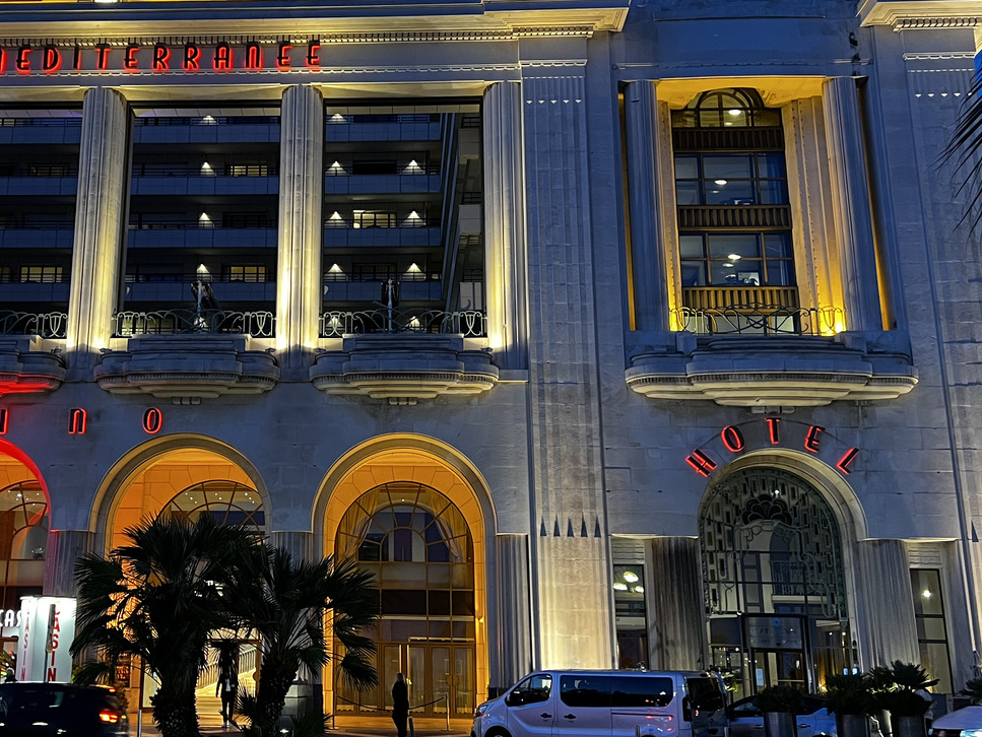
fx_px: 1220
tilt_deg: +15.6
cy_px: 321
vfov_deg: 33.6
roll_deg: -1.0
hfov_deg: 43.2
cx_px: 322
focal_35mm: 43
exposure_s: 1/50
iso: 320
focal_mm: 5.7
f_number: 1.5
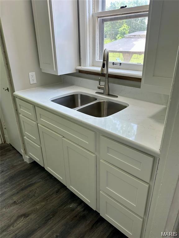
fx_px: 165
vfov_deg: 71.6
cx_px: 90
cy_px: 119
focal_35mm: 24
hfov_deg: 56.8
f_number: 1.78
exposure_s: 1/120
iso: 64
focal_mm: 6.86
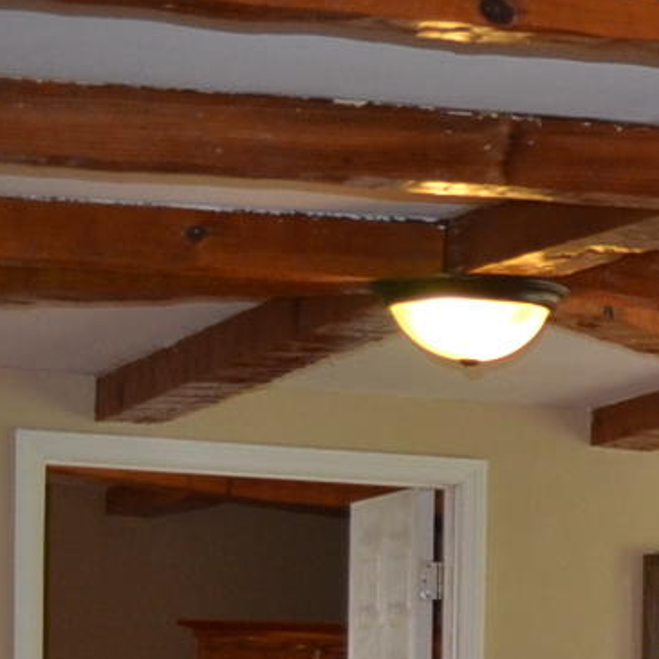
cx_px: 2029
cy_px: 859
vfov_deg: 10.6
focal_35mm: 161
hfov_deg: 8.8
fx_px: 3468
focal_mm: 20
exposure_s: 1/60
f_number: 4
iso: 400
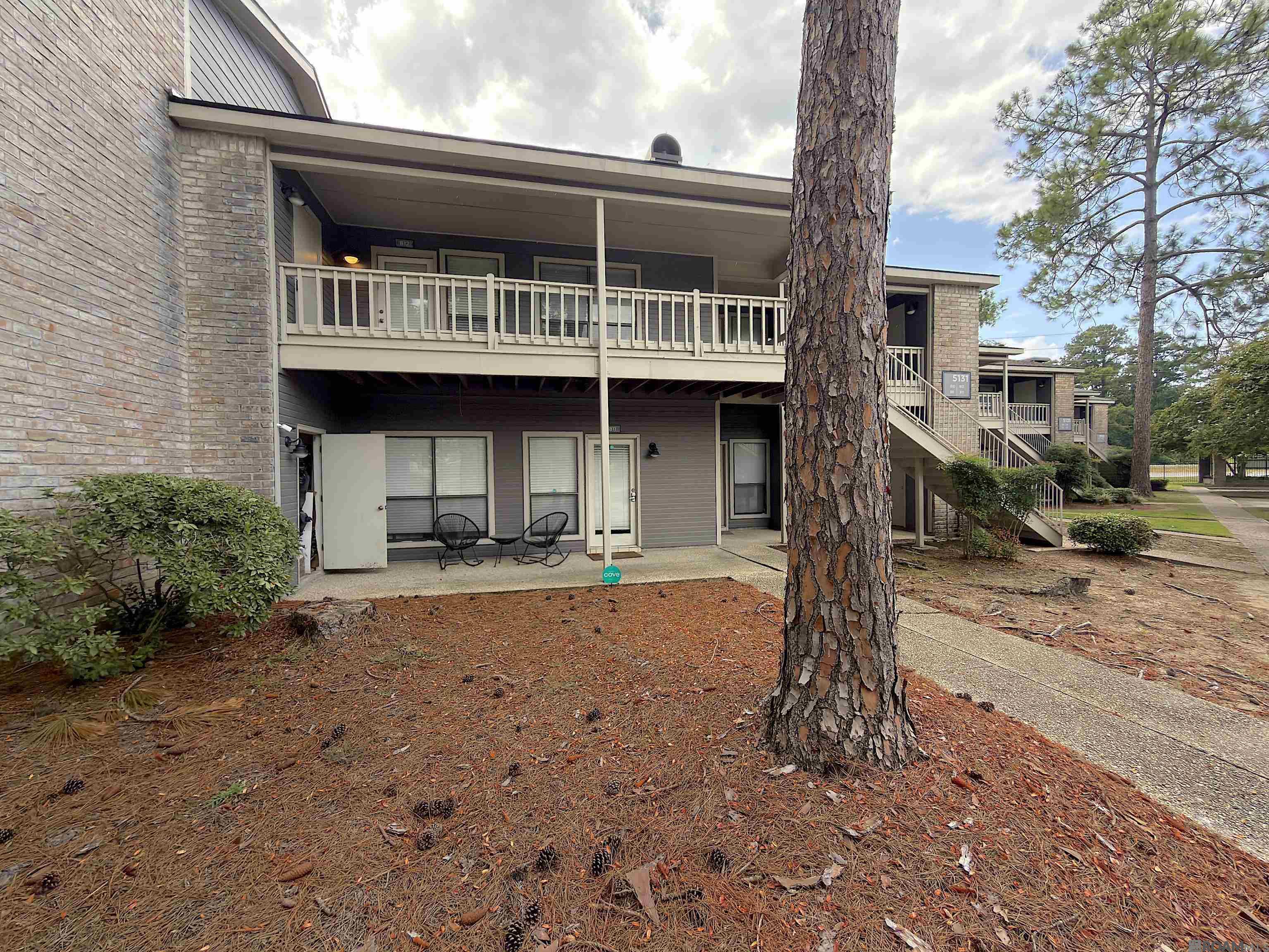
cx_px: 634
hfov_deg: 102.1
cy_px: 476
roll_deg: +1.1
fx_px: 513
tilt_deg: -0.6
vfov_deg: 85.7
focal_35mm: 14
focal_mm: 2.22
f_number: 2.2
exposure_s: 1/382
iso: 20
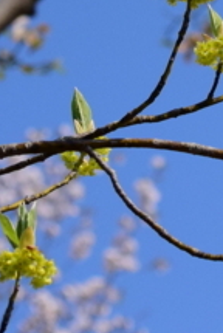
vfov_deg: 6.3
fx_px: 3038
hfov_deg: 4.2
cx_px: 325
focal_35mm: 328
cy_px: -16
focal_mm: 46
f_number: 7.1
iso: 800
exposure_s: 1/3200
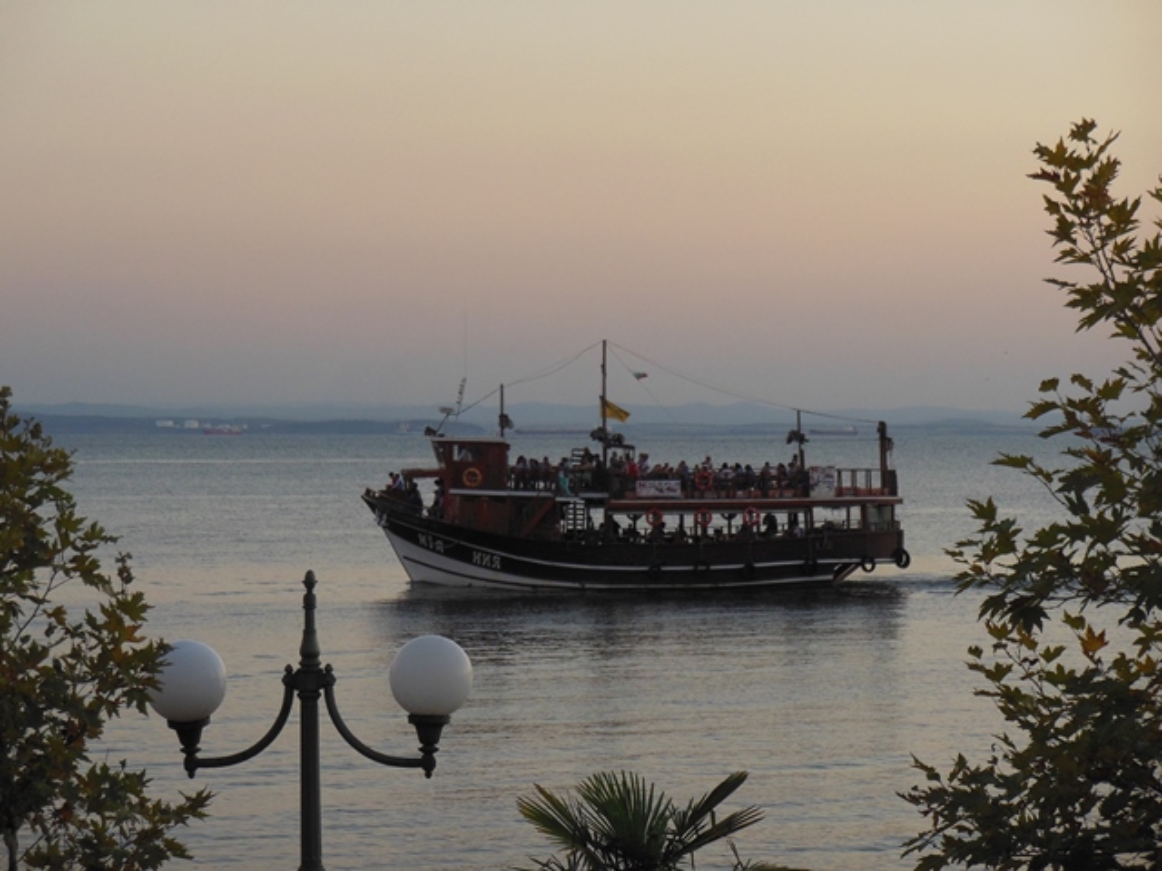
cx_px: 581
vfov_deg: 11.7
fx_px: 4263
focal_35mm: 127
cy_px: 436
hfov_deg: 15.5
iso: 200
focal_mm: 22.6
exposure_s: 1/60
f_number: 5
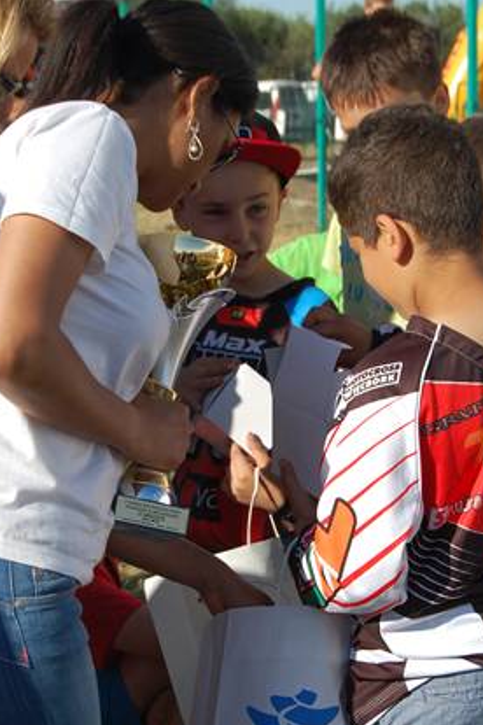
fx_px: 1967
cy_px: 466
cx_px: 265
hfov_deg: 14.0
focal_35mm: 98
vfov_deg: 20.8
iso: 200
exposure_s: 1/400
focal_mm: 45
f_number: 10
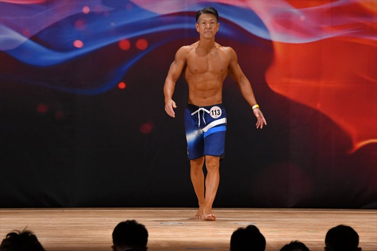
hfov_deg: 7.6
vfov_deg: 5.1
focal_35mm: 270
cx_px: 188
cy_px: 126
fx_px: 2826
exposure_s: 1/400
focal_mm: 180
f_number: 5.6
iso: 3200
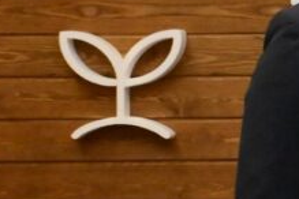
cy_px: 126
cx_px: 689
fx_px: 1977
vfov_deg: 5.8
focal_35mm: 238
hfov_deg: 8.1
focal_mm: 34
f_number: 5.6
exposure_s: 1/160
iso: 3200
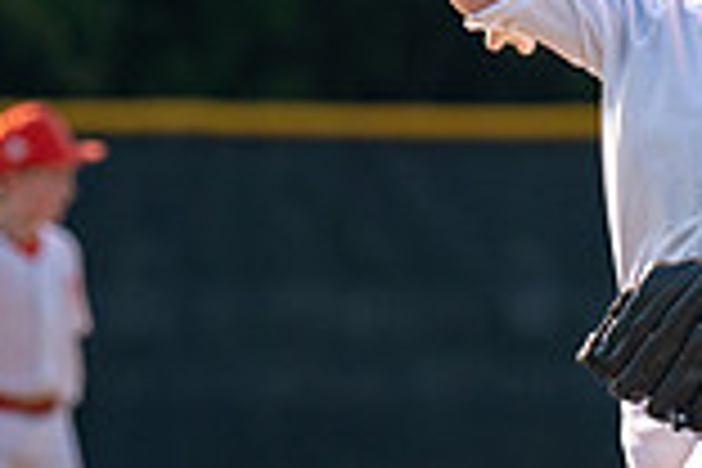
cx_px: 878
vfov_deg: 2.0
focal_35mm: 698
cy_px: 187
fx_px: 13610
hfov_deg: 3.0
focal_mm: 135
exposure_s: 1/4000
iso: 400
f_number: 2.8
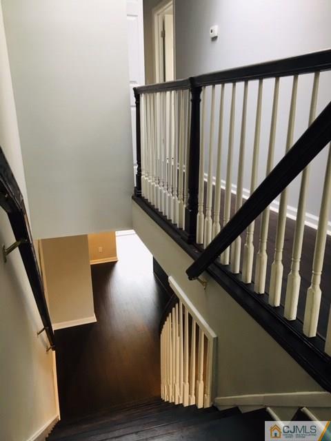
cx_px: 166
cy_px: 220
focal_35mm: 29
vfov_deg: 61.7
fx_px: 370
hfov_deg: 48.2
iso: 50
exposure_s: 1/30
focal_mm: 4.15
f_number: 2.2
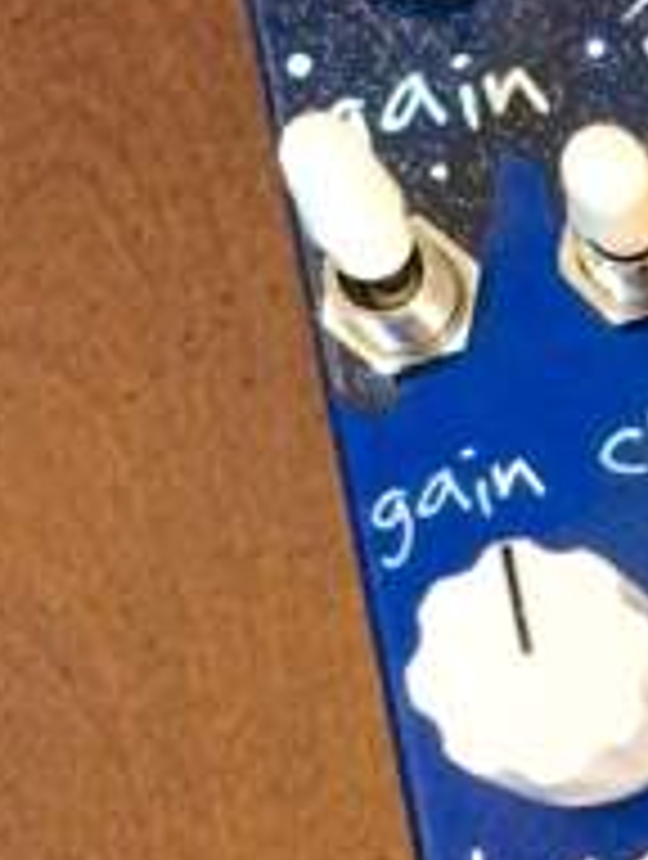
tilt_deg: -83.4
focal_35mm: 97
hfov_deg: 14.3
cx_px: 976
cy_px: 594
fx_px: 2413
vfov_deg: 20.1
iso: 320
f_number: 2.2
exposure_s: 1/20
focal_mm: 4.15
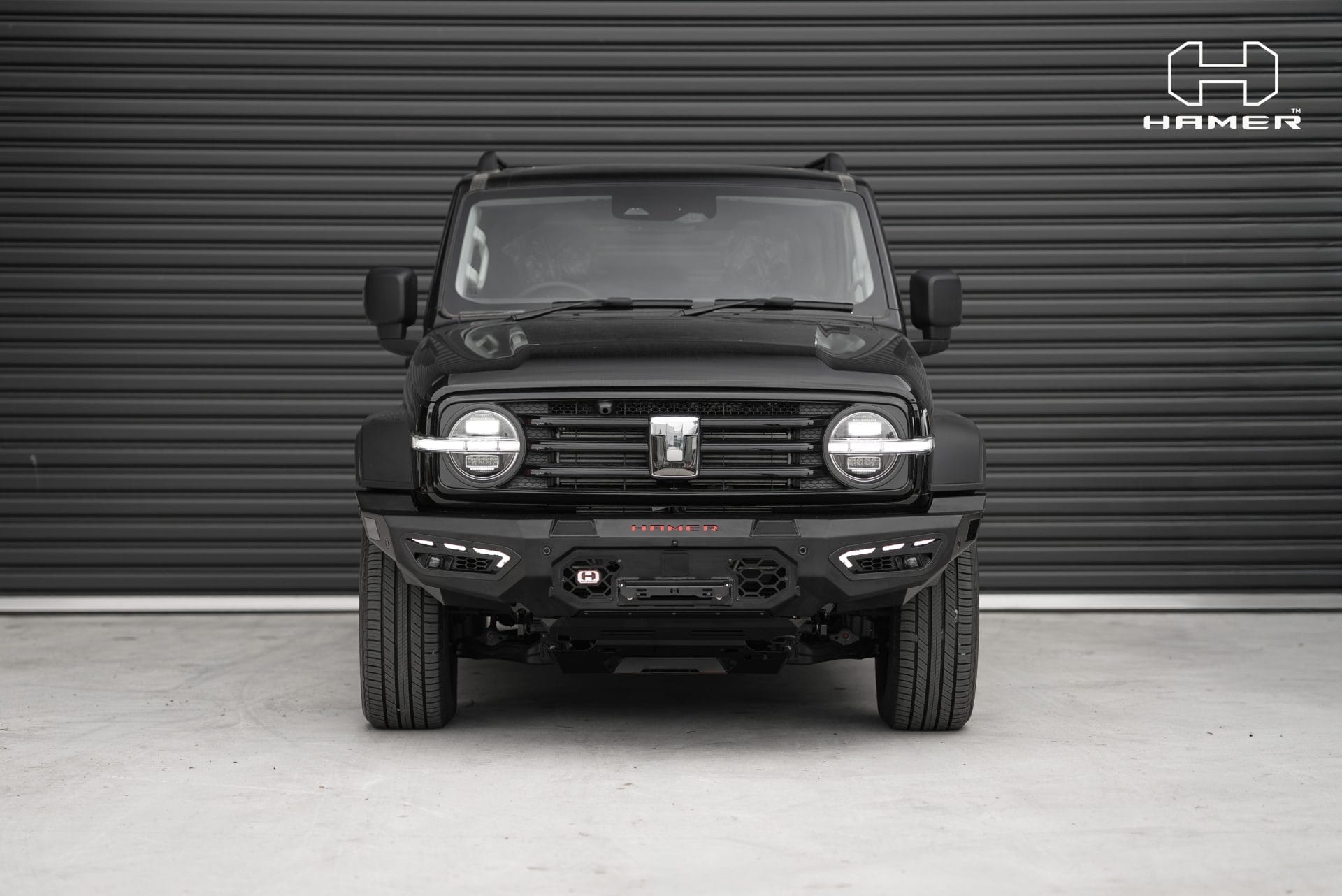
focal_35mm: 85
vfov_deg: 16.1
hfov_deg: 23.9
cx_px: 671
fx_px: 3170
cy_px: 448
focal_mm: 85
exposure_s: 1/160
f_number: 1.8
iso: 160
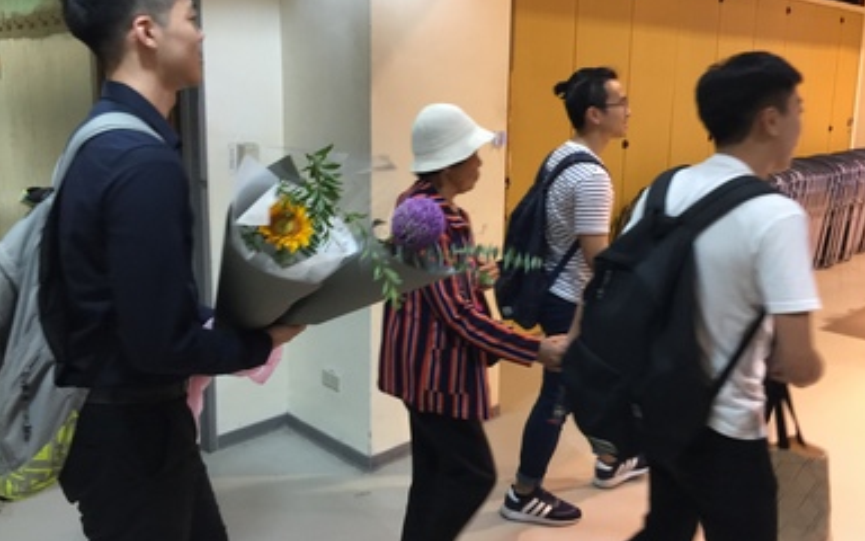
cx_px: 444
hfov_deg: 59.6
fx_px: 754
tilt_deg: -11.5
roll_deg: -1.9
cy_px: 234
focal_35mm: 32
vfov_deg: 39.4
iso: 80
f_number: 2.2
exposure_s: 1/15
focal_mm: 4.15
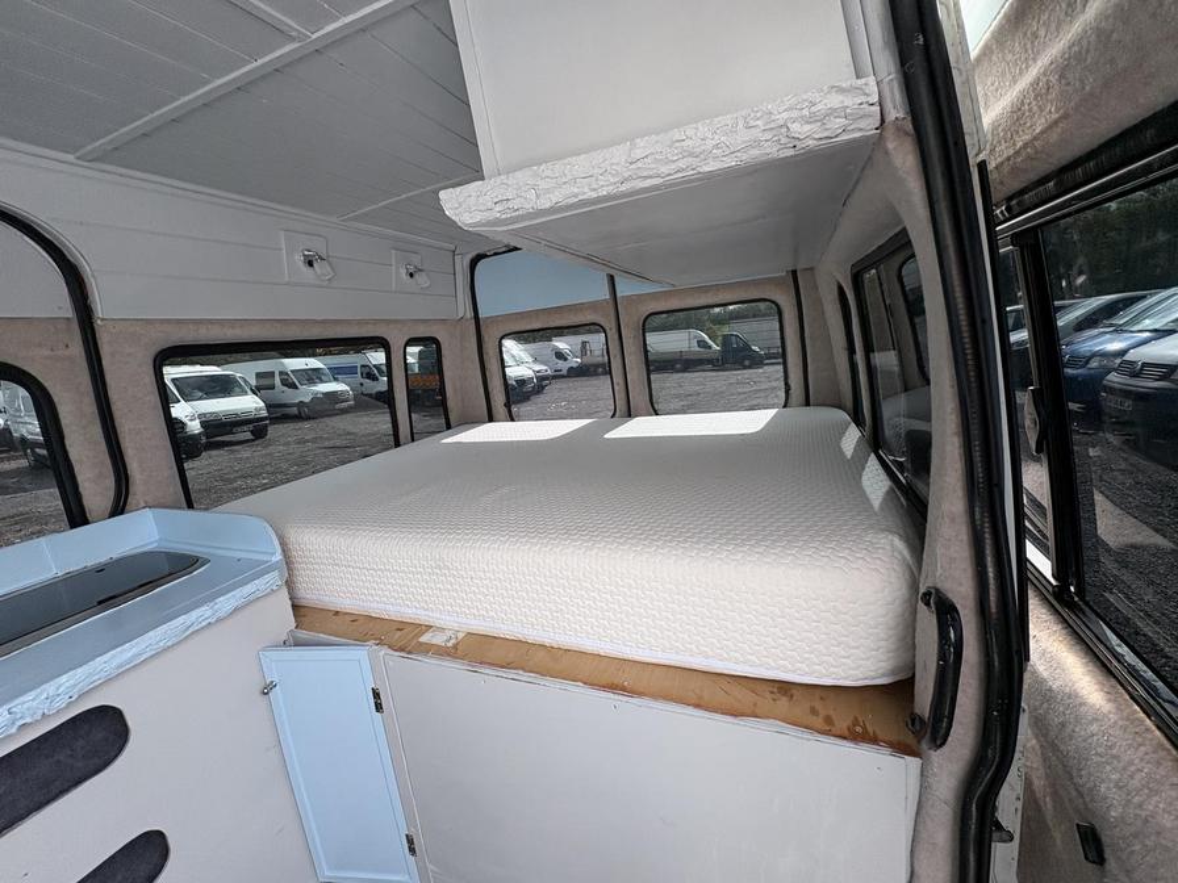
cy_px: 442
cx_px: 589
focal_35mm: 14
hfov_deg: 102.1
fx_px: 476
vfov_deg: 85.7
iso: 50
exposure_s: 1/266
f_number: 2.2
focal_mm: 2.22
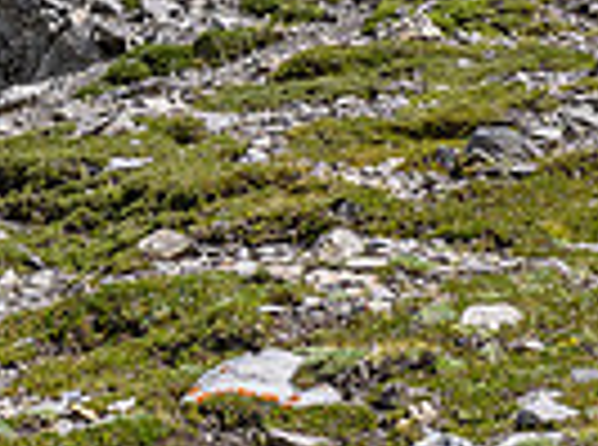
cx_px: 157
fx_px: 1809
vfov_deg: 13.9
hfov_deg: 18.7
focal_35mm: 105
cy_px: 65
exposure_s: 1/160
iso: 200
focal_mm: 12
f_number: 8
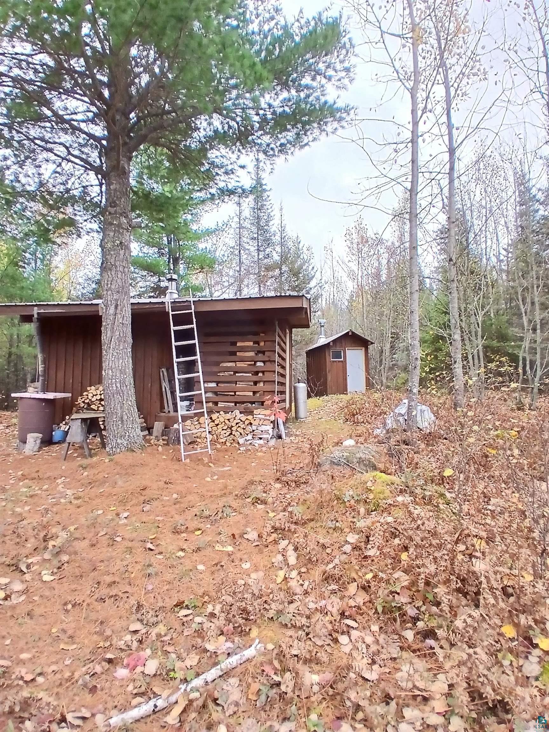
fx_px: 359
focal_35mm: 17
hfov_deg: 74.7
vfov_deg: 91.0
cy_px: 366
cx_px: 274
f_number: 2.2
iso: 64
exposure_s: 1/120
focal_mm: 1.4
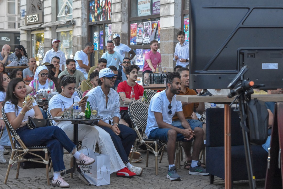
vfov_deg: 16.6
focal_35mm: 82
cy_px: 94
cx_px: 142
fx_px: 648
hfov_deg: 24.6
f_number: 5.6
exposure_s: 1/500
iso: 2000
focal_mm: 55
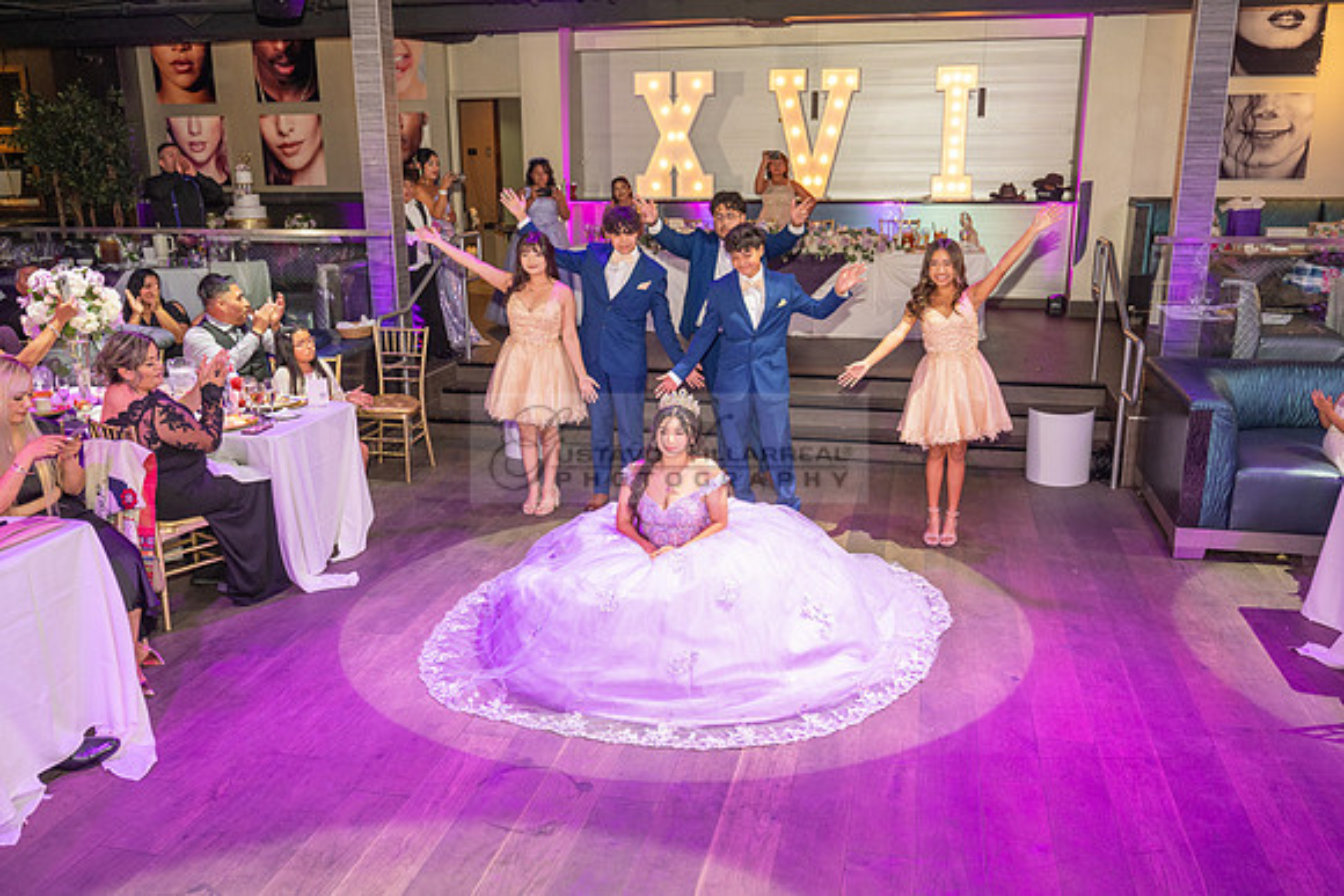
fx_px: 1120
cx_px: 672
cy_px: 448
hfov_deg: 61.9
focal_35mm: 30
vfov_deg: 43.6
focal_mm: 30
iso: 1000
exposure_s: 1/125
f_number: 3.5
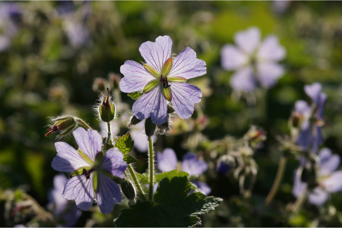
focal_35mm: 150
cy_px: 114
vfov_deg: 9.1
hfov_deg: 13.7
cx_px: 171
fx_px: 1425
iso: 100
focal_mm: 100
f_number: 5.6
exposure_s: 1/500
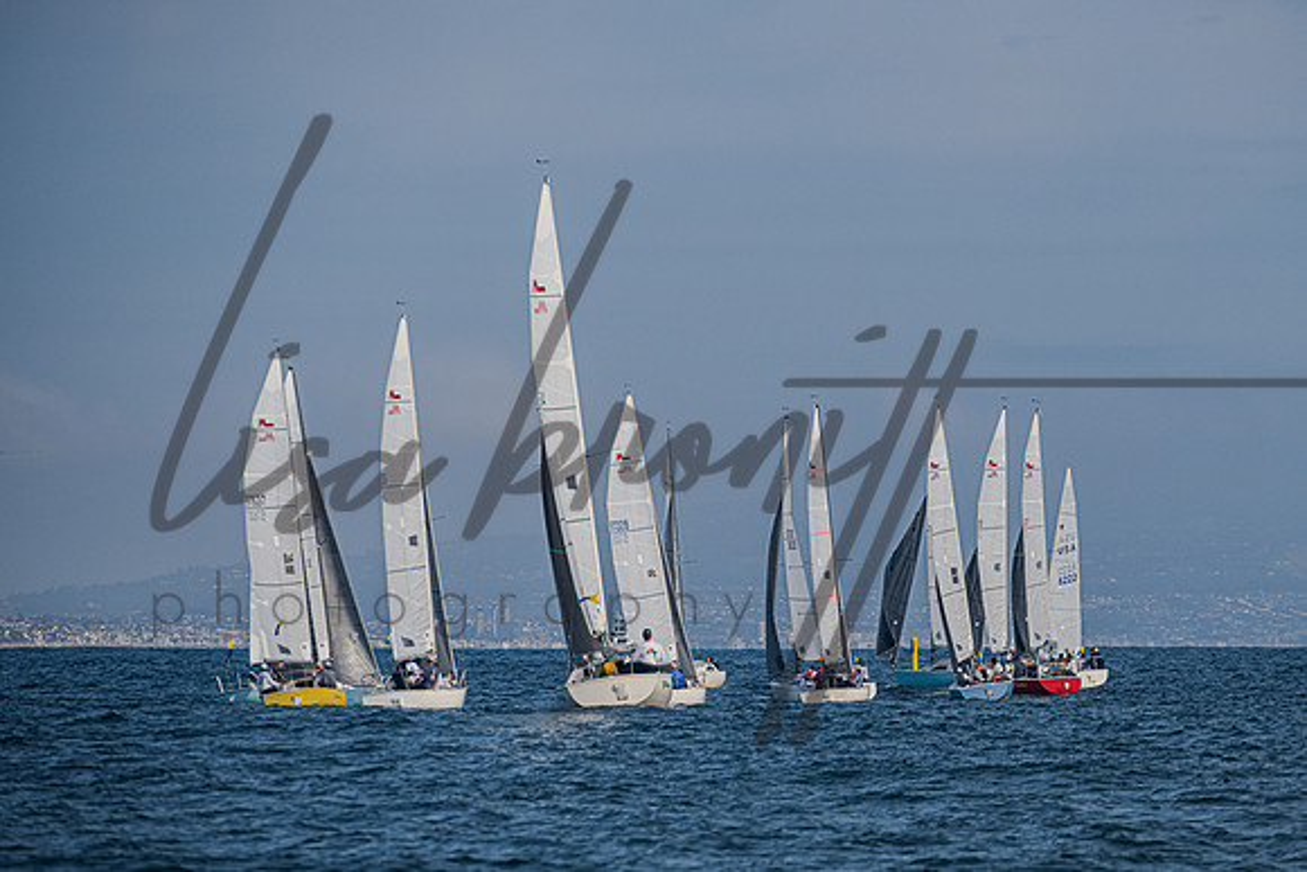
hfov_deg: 7.6
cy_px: 516
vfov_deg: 5.1
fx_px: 9820
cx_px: 849
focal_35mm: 270
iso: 400
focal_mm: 200
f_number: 6.3
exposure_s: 1/1000
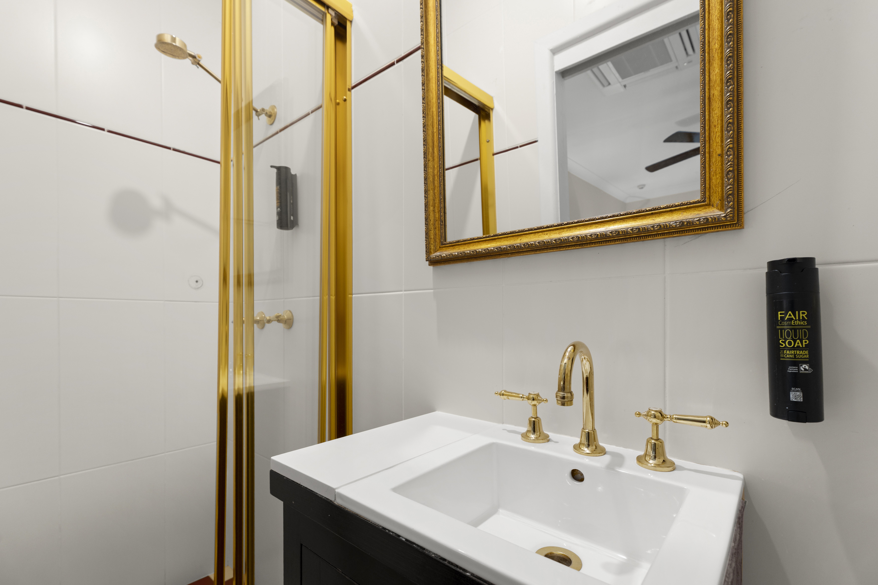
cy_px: 292
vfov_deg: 73.7
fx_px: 390
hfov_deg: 96.7
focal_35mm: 16
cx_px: 439
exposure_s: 1/3
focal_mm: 16
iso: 400
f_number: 6.3
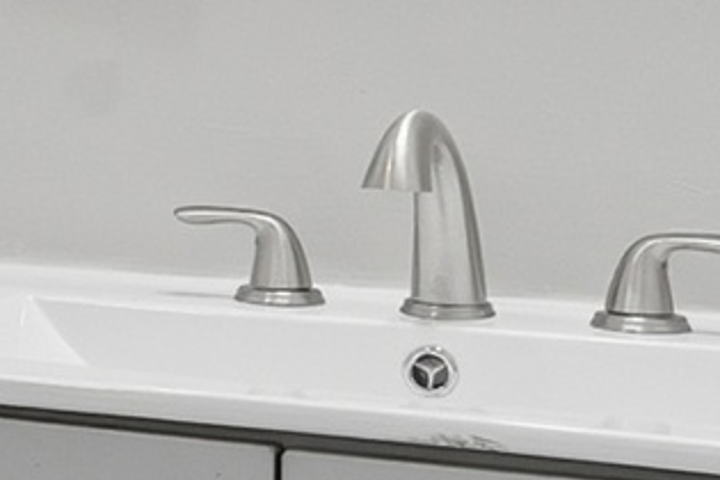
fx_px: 2860
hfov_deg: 11.7
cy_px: -67
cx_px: -1010
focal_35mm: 143
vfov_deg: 9.5
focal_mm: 18
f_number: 9
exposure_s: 1/40
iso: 250
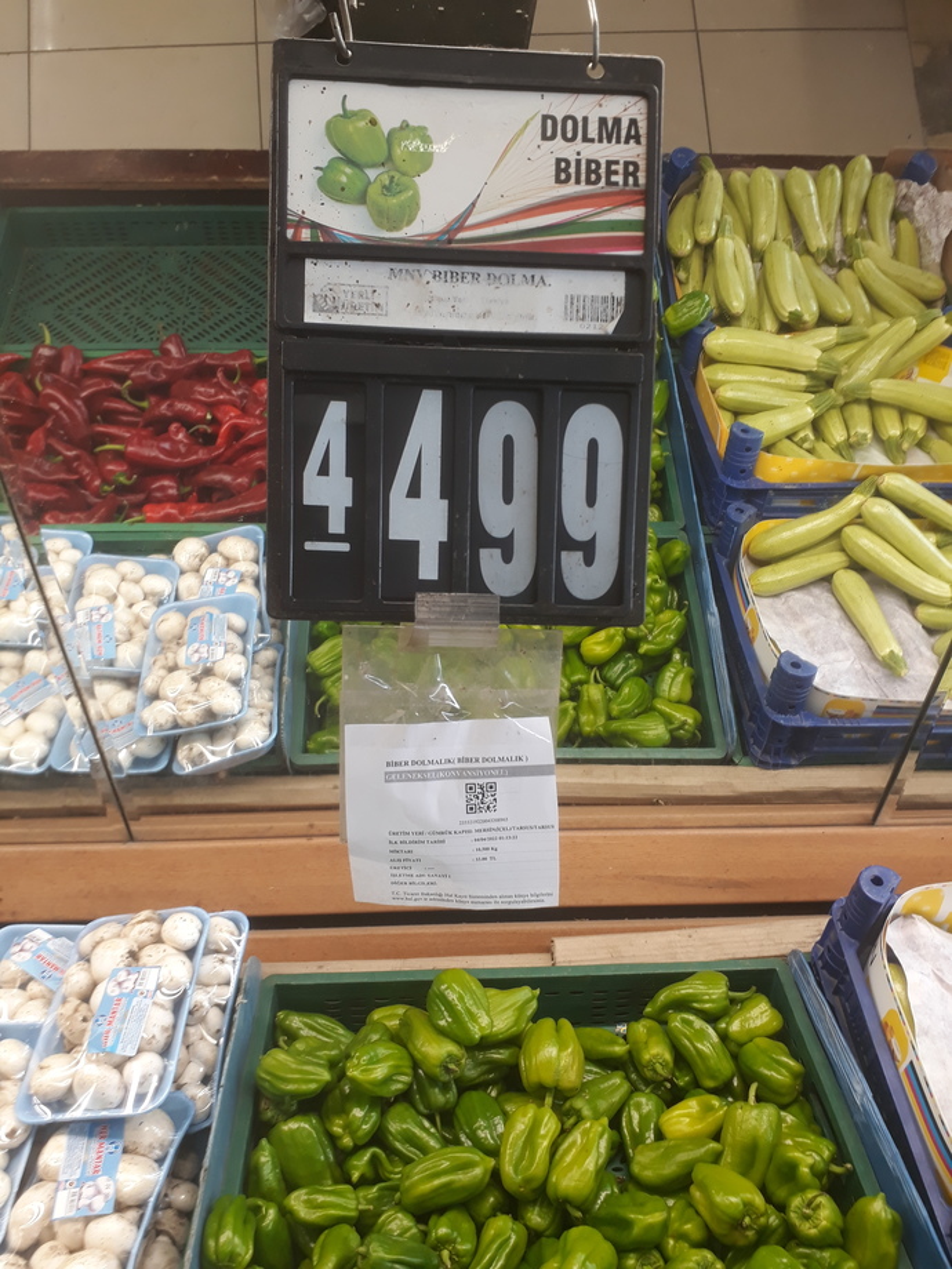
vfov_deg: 65.3
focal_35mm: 27
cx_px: 476
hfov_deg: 51.4
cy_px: 634
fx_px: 990
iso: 50
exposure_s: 1/33
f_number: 1.9
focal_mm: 3.6
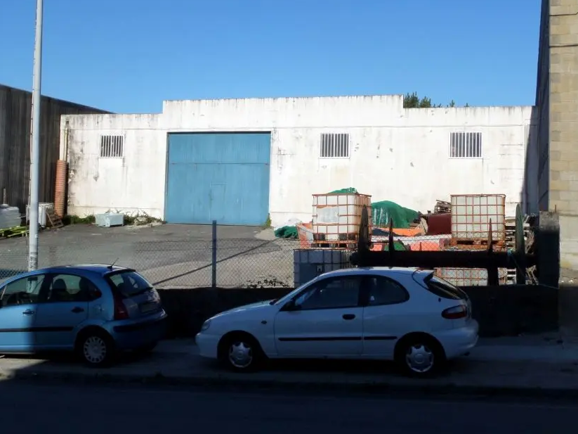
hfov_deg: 37.5
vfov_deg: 28.5
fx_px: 851
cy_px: 165
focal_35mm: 51
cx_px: 261
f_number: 4.6
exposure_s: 1/750
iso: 80
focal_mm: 6.8
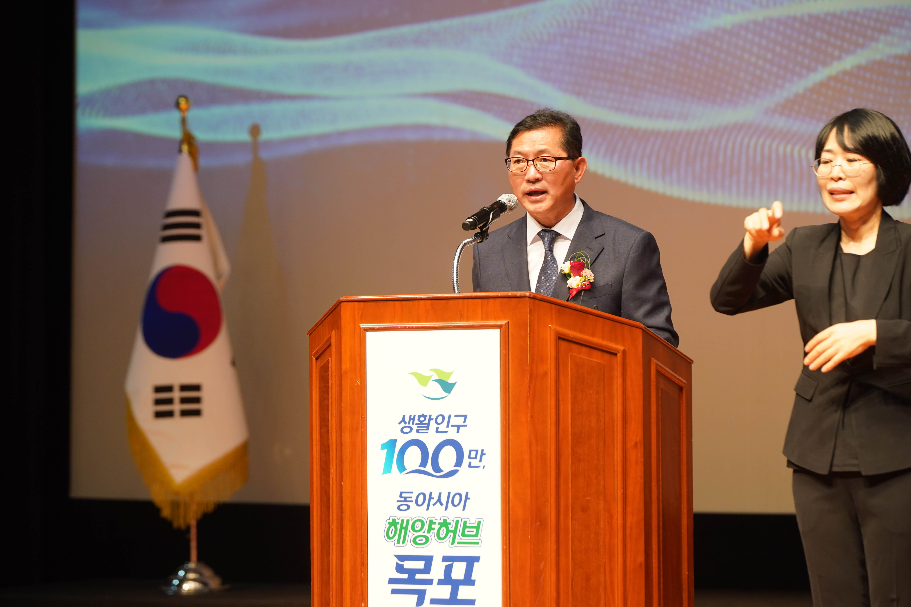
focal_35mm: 122
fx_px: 3087
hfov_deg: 16.8
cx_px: 456
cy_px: 304
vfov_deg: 11.2
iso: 1600
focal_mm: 122
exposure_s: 1/160
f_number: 4
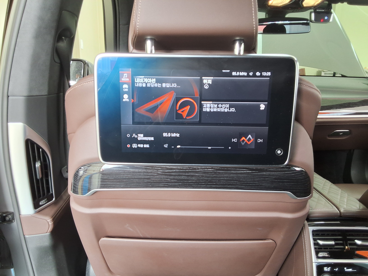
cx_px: 184
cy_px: 138
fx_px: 298
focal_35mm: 28
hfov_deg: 63.4
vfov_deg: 49.7
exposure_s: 1/40
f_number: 1.9
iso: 100
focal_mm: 2.91
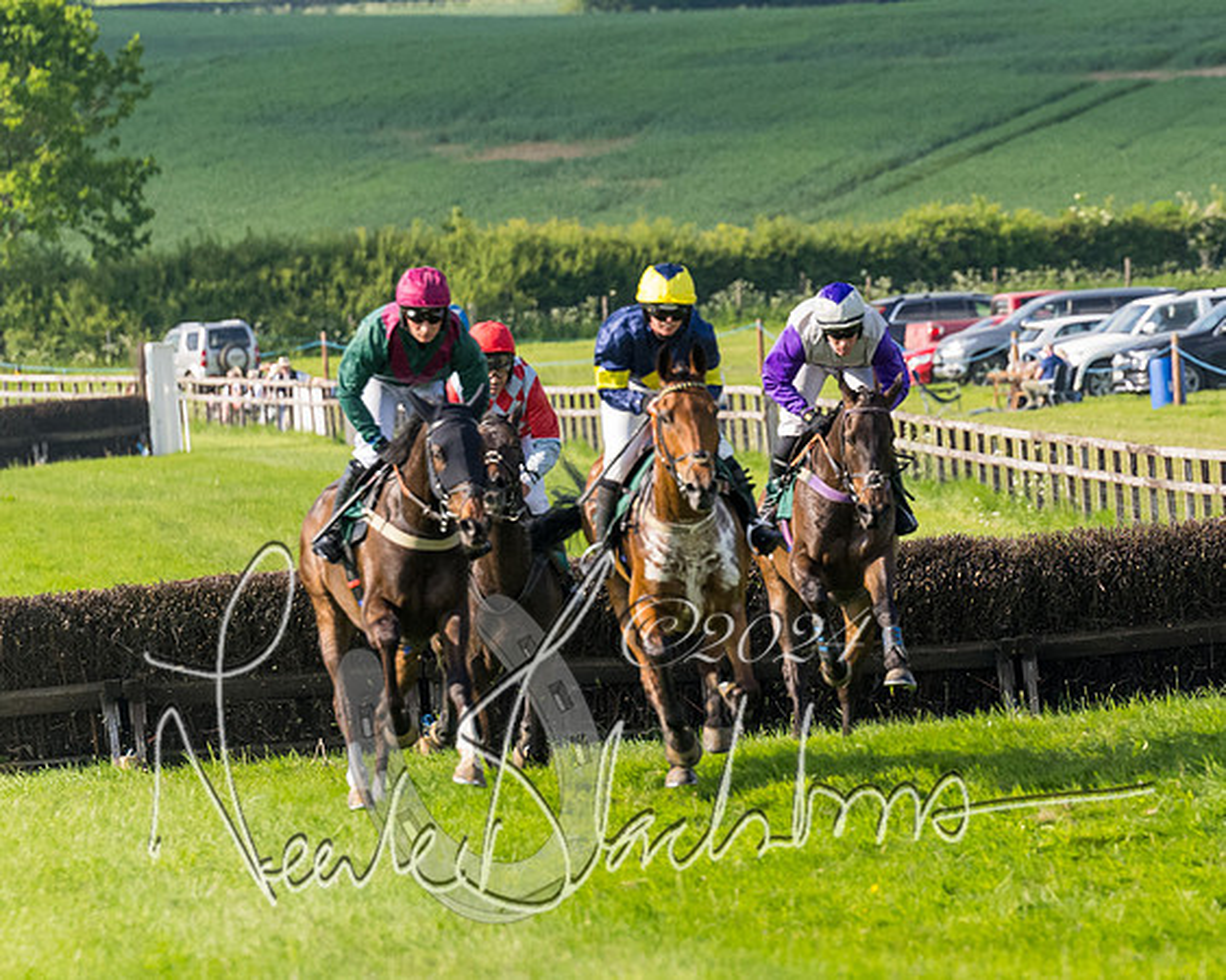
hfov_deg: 4.0
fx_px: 17543
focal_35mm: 484
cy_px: 573
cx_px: 816
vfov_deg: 3.2
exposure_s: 1/3200
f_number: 4
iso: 500
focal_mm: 180
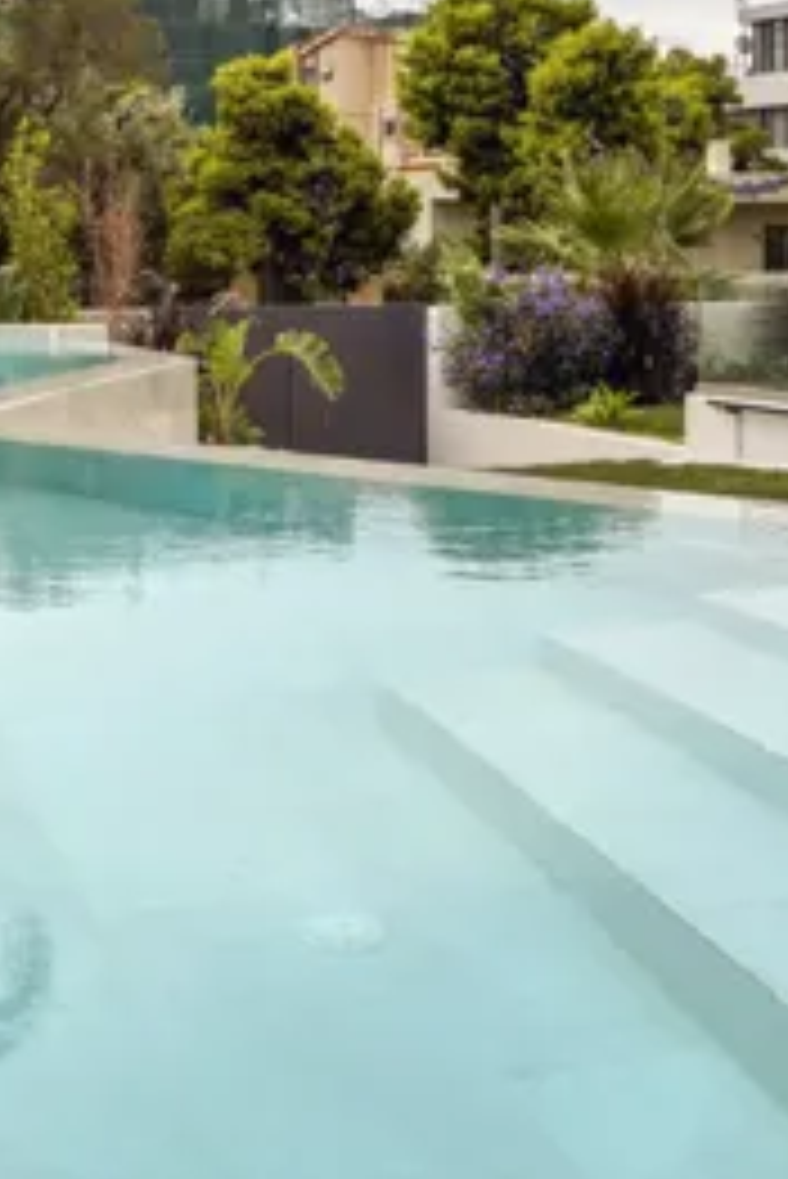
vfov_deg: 36.0
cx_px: 140
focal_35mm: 55
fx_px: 1803
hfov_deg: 24.2
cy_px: 428
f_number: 8
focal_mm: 24
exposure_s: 1/1600
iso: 320
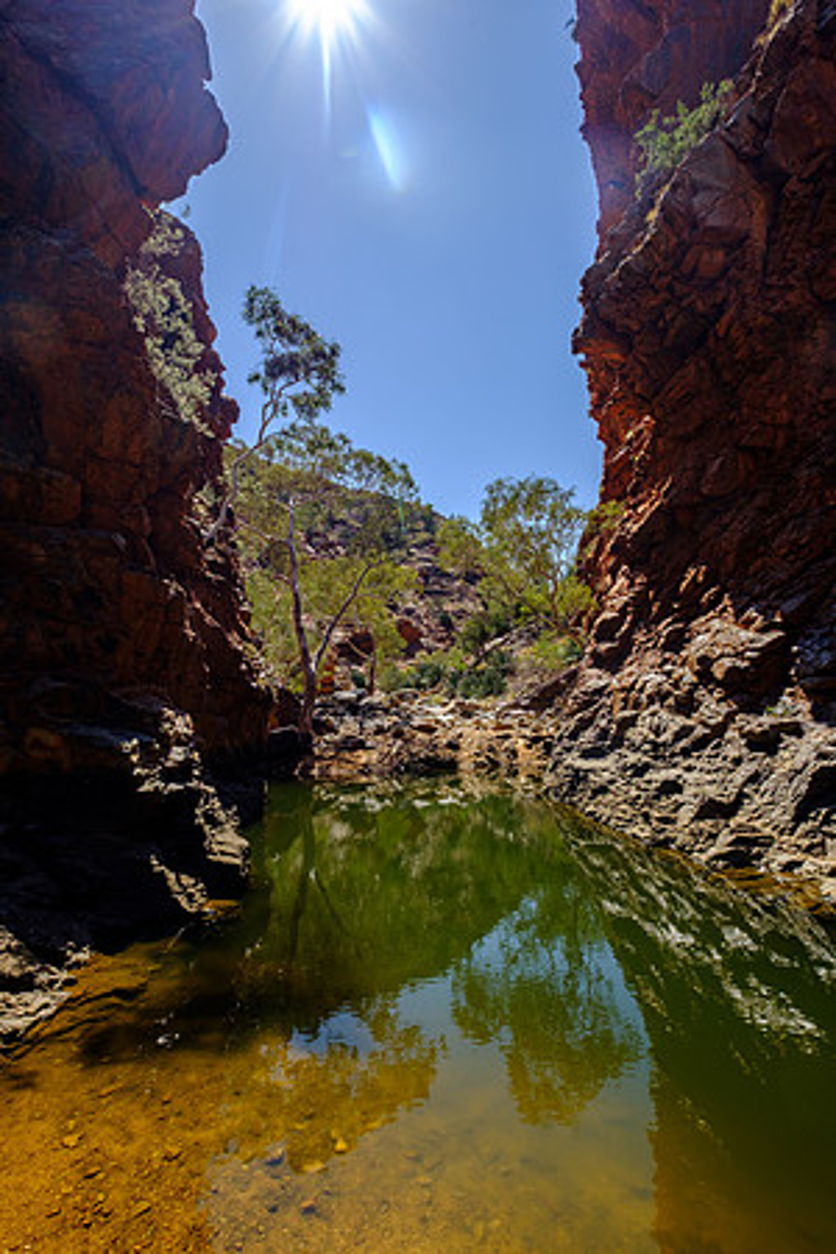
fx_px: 522
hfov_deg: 77.3
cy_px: 627
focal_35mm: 15
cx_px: 418
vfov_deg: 100.4
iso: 200
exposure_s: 1/320
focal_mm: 10
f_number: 8
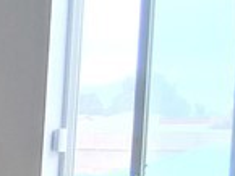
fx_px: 1243
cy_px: 271
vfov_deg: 8.0
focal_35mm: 183
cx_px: -592
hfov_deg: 8.2
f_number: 1.8
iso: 320
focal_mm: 3.98
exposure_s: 1/100
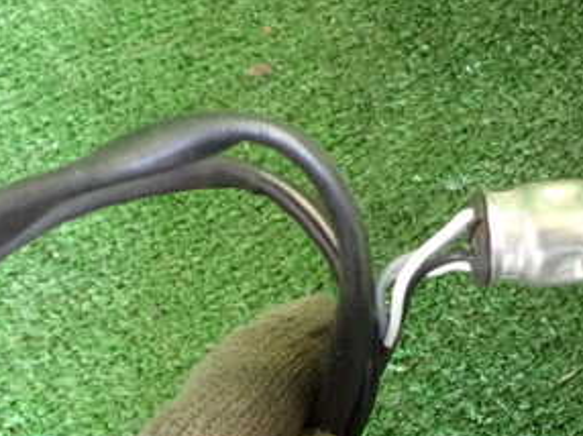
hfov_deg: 30.7
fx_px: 1060
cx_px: 328
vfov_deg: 22.9
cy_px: 355
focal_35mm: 63
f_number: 2.3
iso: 1250
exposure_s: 1/125
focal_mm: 5.4
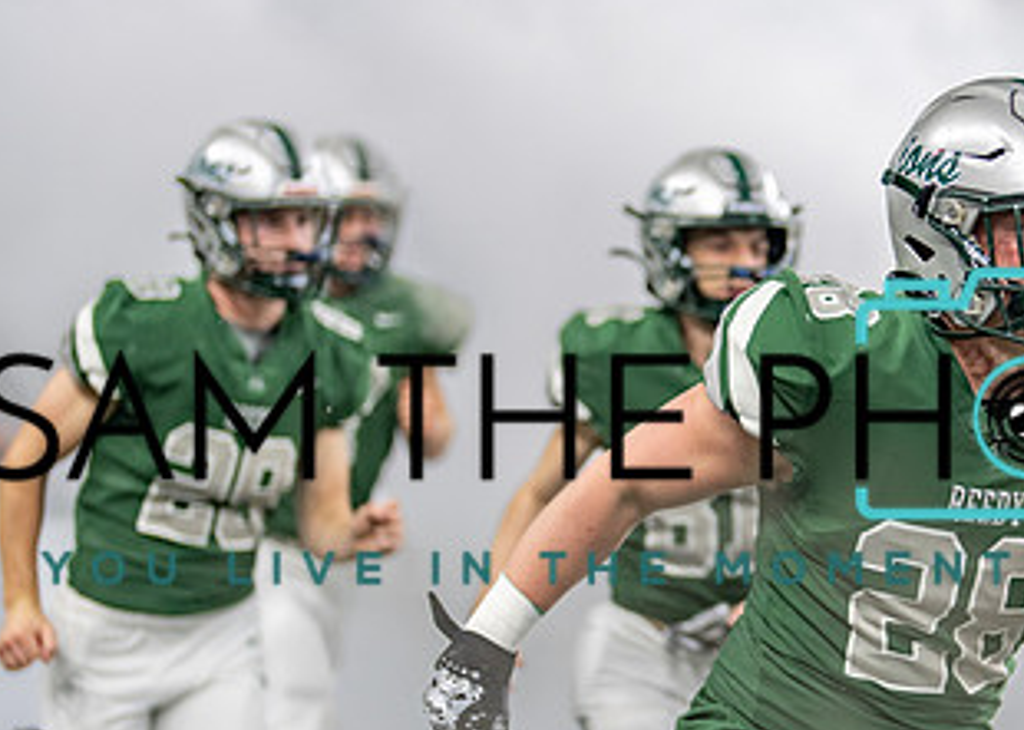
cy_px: 426
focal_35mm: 98
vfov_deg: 14.6
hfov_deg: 20.0
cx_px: 932
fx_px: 2848
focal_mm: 50
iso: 500
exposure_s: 1/1250
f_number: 1.2
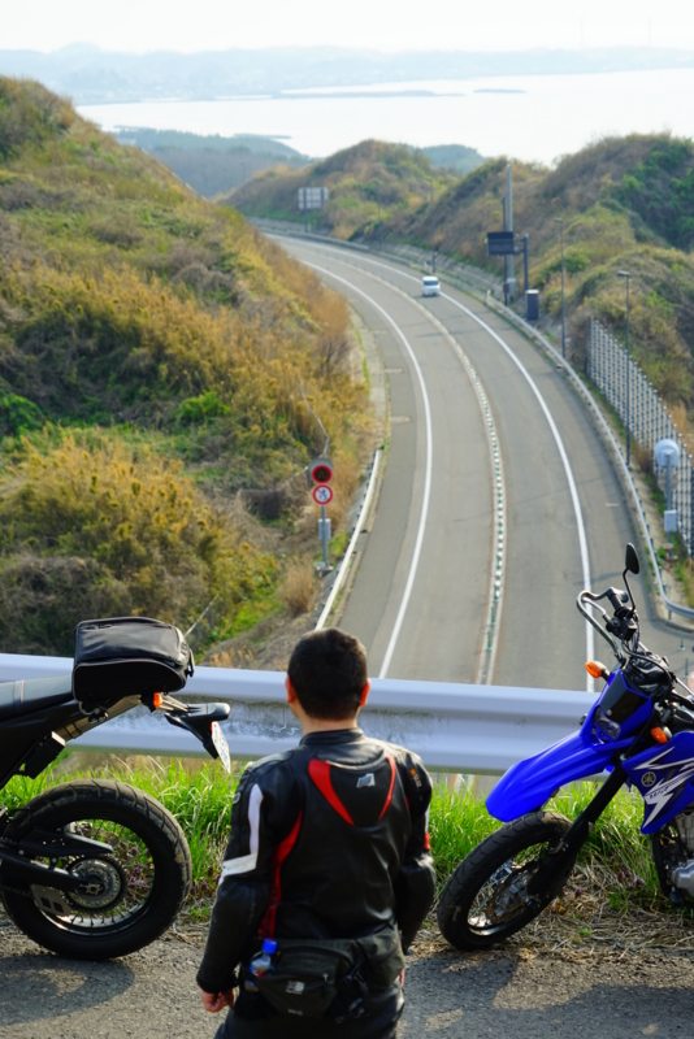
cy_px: 520
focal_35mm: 101
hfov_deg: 13.6
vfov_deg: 20.2
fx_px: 2918
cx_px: 347
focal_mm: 101
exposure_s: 1/125
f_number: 8
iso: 100
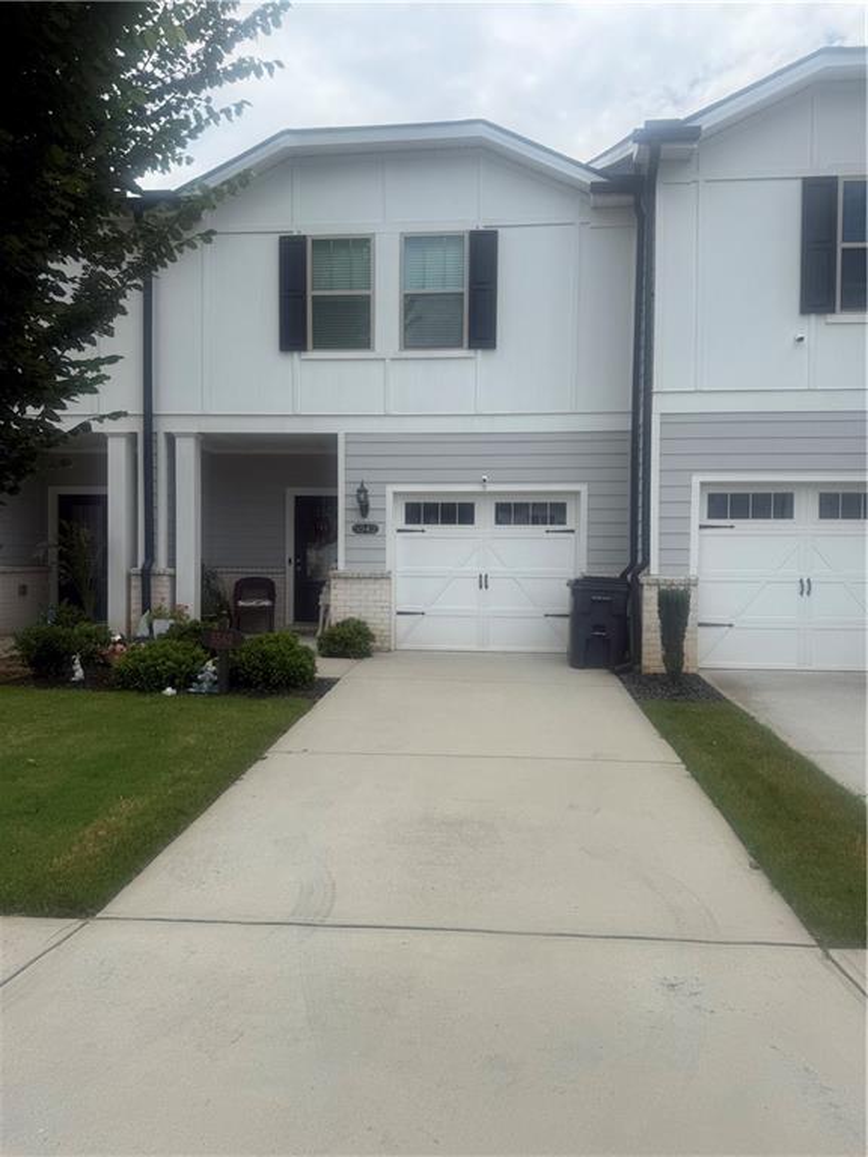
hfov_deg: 56.8
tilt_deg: +2.1
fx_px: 802
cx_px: 434
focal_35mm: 24
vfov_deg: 71.6
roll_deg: -0.9
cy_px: 578
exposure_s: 1/4673
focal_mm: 6.76
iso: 80
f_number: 1.78
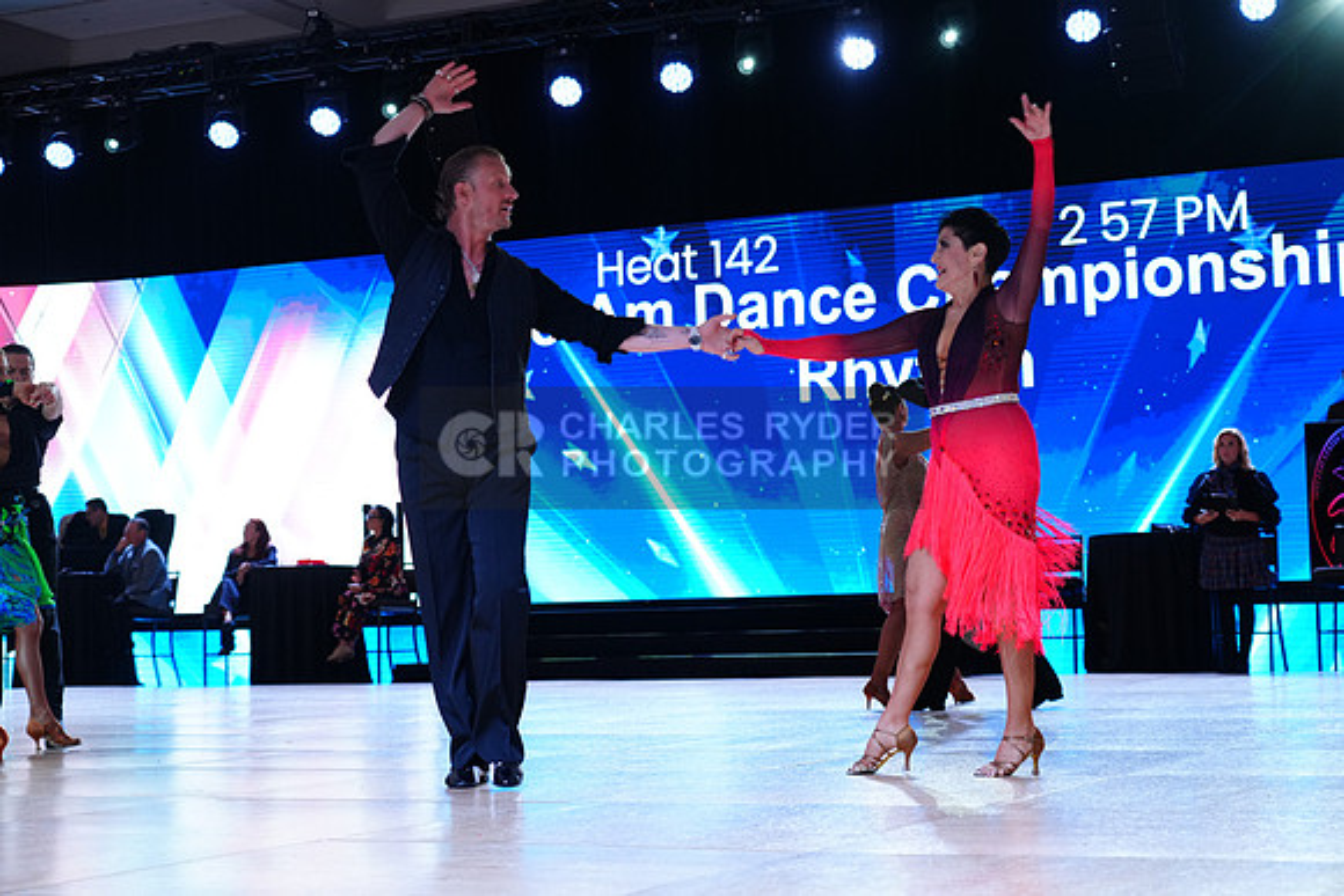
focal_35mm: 63
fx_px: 2352
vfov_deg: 21.6
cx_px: 672
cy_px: 448
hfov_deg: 31.9
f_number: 4
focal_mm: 63
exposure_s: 1/500
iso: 1600
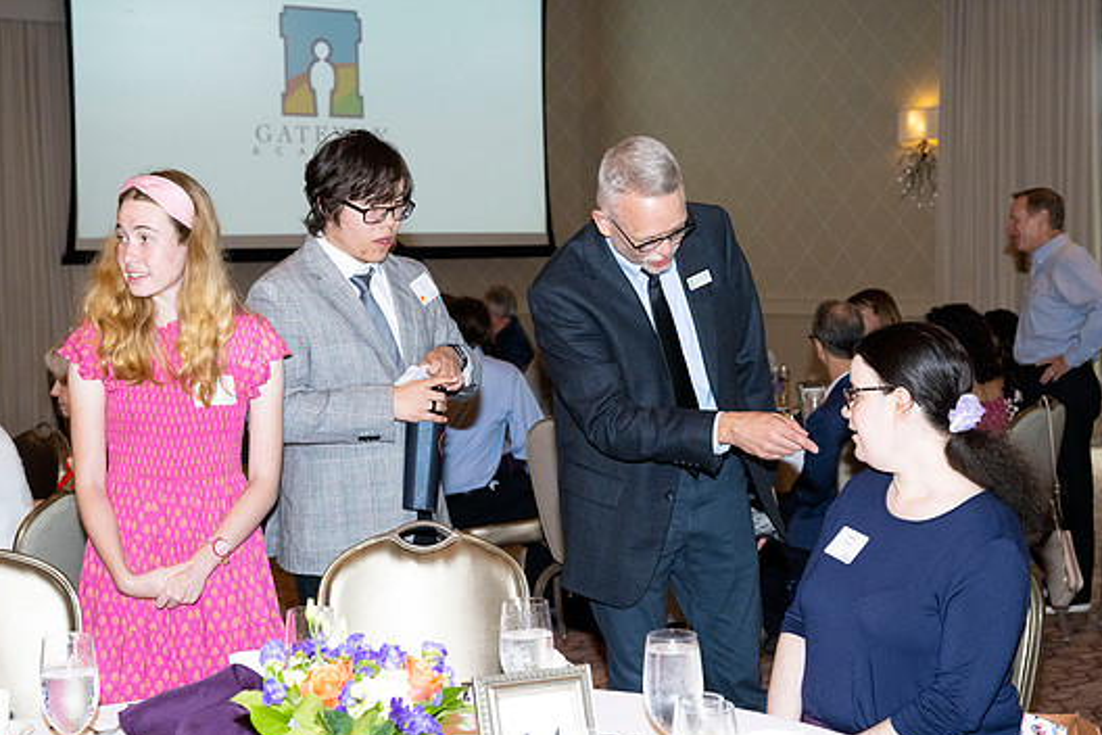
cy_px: 400
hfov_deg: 35.6
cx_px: 555
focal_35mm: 56
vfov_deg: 24.2
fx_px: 1714
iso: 2500
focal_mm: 51
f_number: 5.6
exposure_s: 1/200
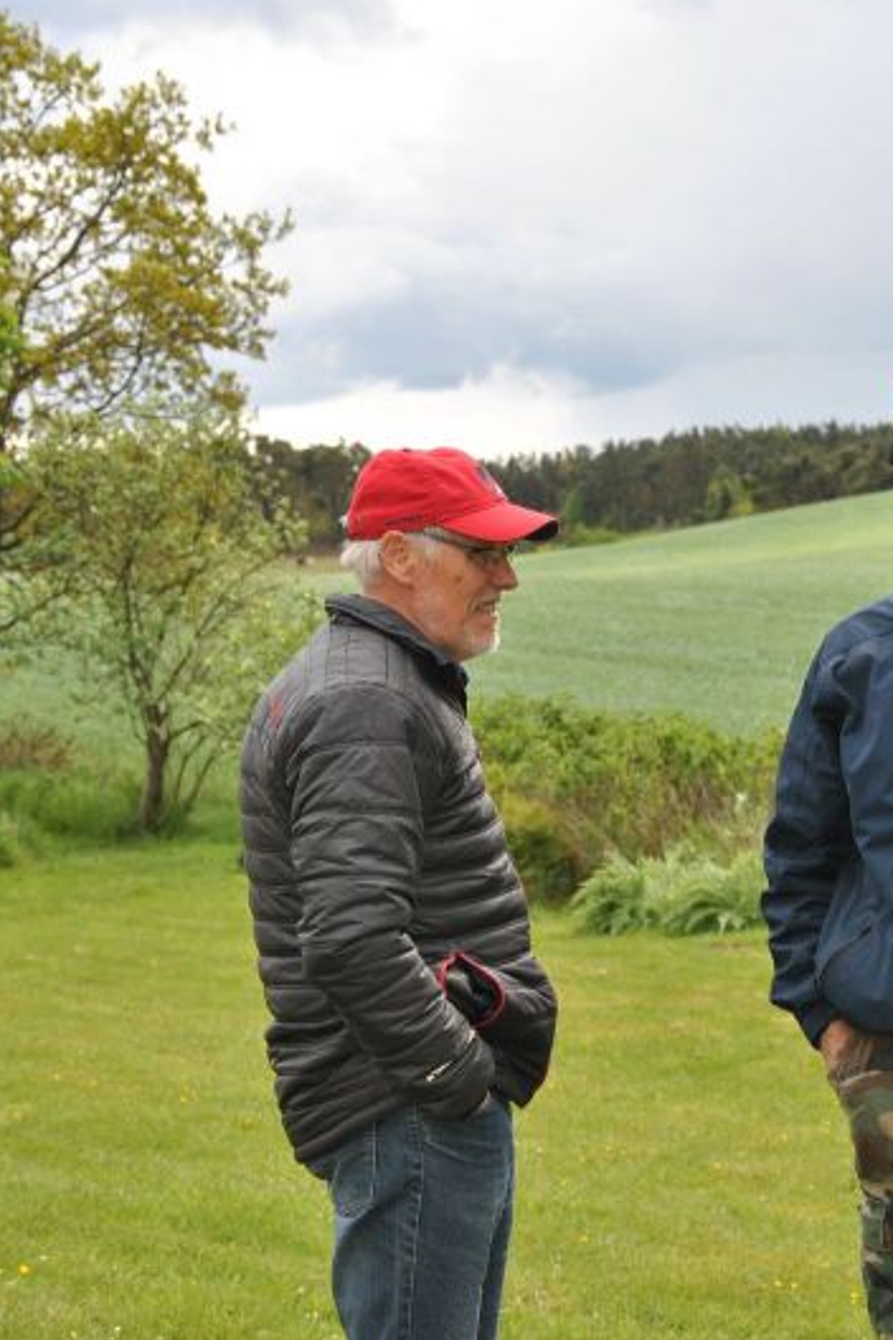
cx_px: 545
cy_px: 665
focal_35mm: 91
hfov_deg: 15.0
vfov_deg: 22.4
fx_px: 3386
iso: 100
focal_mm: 40
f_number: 6.3
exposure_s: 1/200
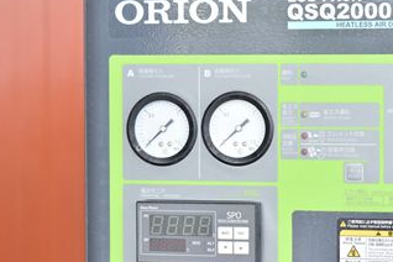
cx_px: 278
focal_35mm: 130
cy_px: 130
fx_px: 1417
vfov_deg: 10.6
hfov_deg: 15.7
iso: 1250
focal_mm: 55
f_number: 6.3
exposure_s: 1/250
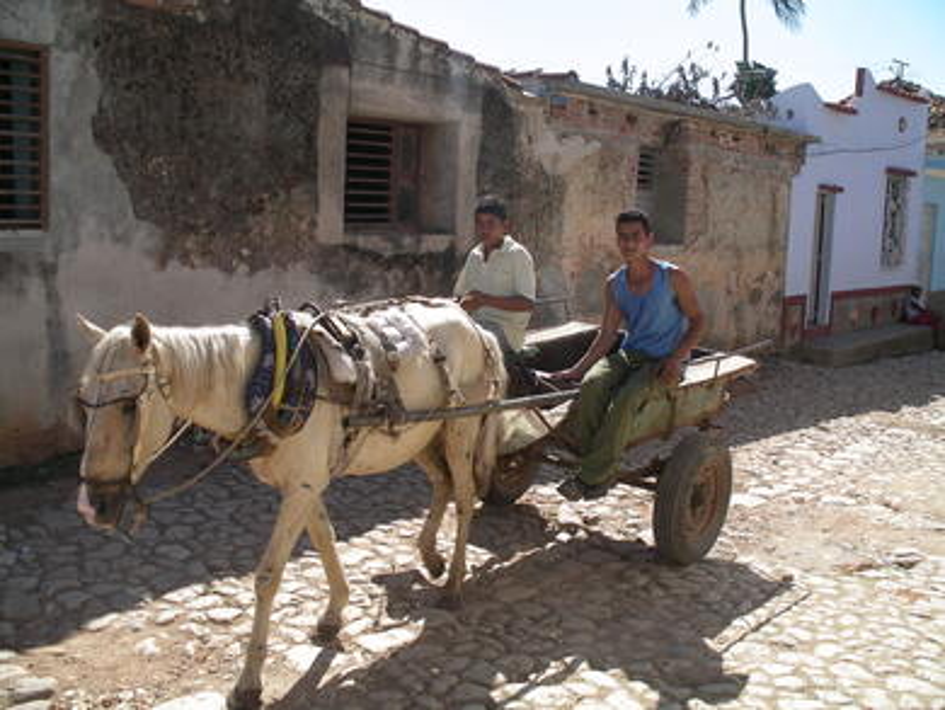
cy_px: 355
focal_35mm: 37
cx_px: 472
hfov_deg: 50.1
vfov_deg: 38.7
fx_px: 1011
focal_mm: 7.8
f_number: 5.6
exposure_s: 1/250
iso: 80
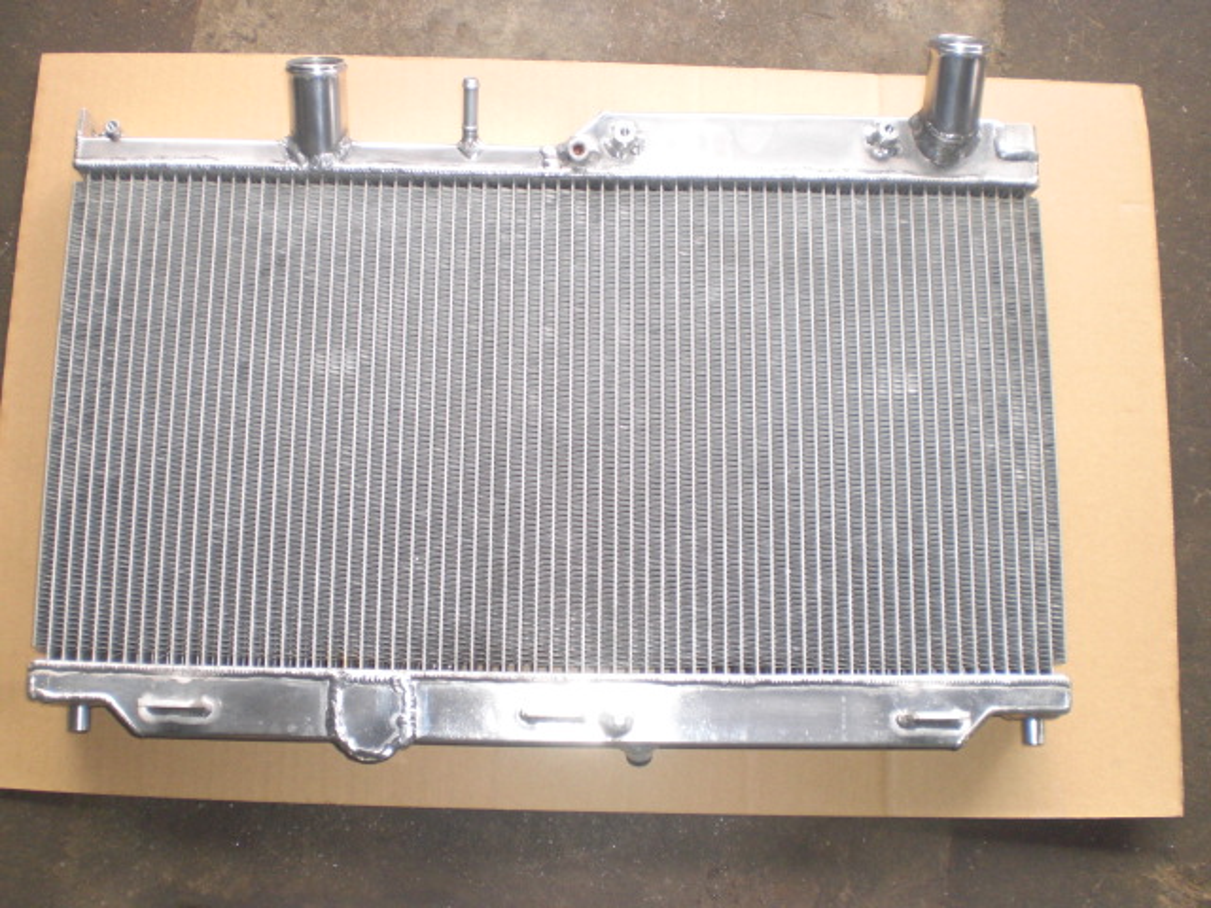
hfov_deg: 49.0
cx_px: 606
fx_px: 1329
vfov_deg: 37.7
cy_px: 454
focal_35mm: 38
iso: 200
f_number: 3.1
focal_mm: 6.3
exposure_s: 1/60
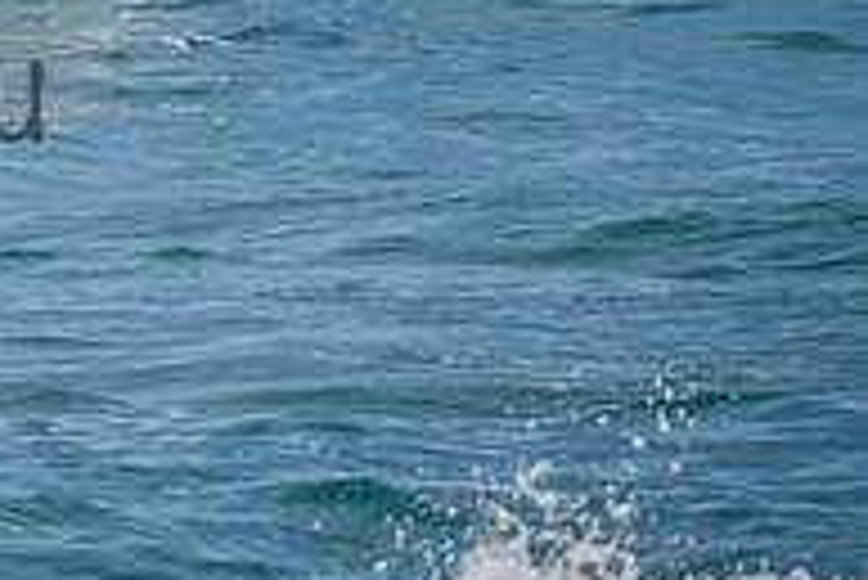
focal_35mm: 1650
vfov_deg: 0.8
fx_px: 39812
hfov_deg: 1.2
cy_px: -213
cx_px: -666
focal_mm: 400
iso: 250
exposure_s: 1/2000
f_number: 5.6
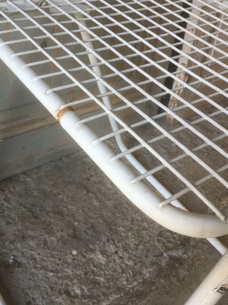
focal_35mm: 37
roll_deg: -10.9
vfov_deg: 50.1
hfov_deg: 38.7
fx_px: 325
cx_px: 109
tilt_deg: -38.2
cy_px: 141
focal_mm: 4.15
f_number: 2.2
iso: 40
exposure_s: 1/33
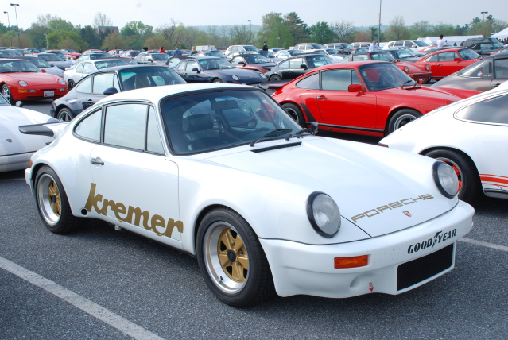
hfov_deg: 42.3
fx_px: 657
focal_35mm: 46
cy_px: 170
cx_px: 254
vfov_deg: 29.0
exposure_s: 1/60
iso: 100
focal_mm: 31
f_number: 13
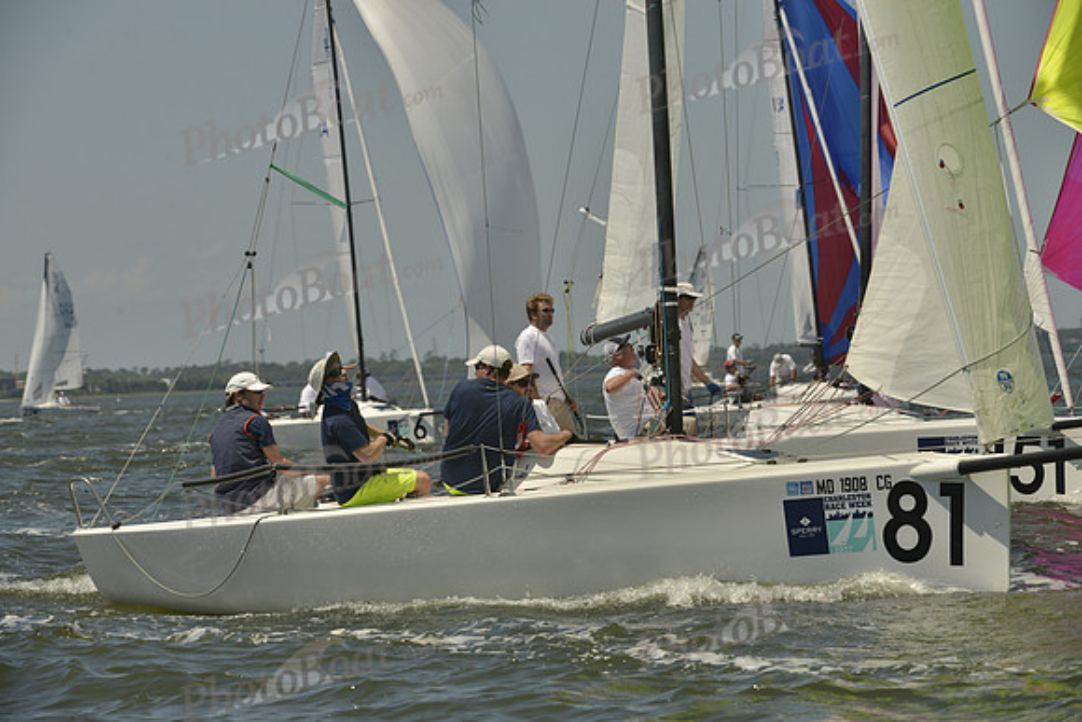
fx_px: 6012
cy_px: 361
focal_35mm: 200
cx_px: 541
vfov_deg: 6.9
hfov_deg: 10.3
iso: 280
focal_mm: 200
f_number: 10
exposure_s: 1/1250
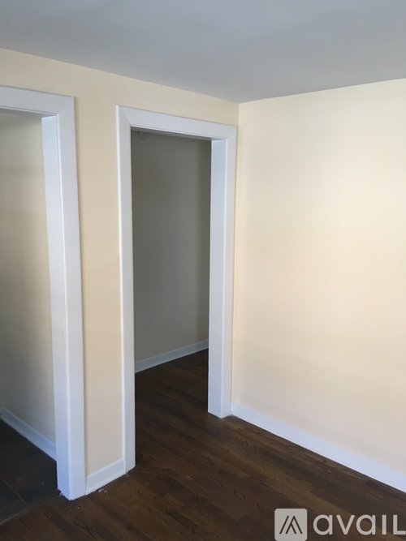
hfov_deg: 48.2
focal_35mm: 29
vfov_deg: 61.7
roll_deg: -0.6
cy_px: 270
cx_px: 203
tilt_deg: -10.4
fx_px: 454
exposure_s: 1/30
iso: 25
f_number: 2.2
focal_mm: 4.15
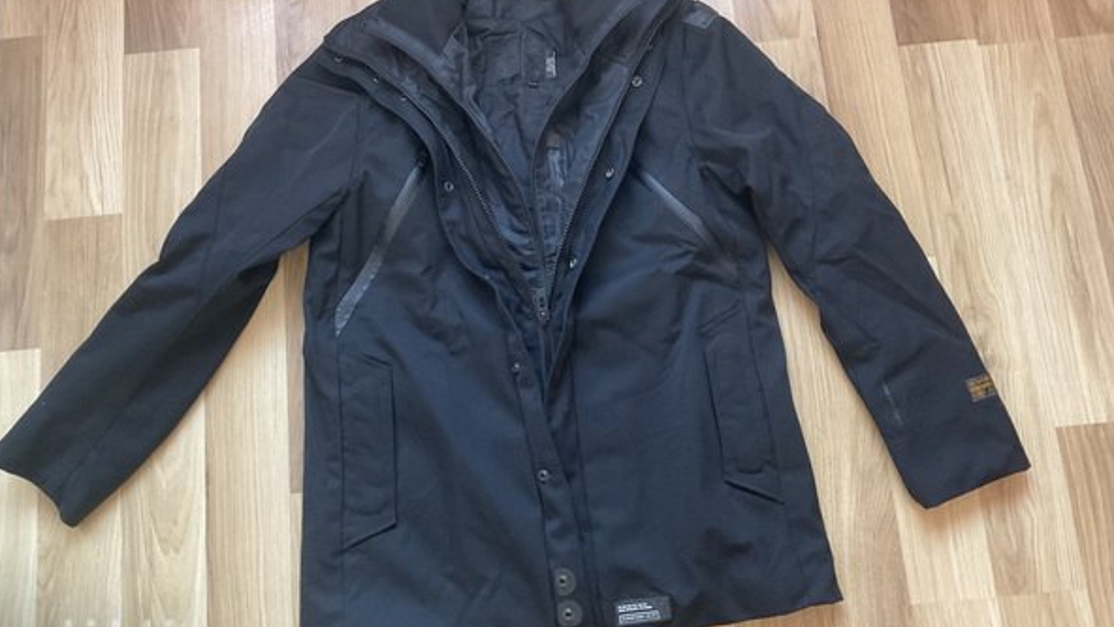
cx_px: 551
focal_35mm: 32
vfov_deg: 36.6
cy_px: 279
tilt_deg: -78.5
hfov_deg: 61.0
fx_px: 945
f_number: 1.8
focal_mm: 3
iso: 250
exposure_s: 1/60
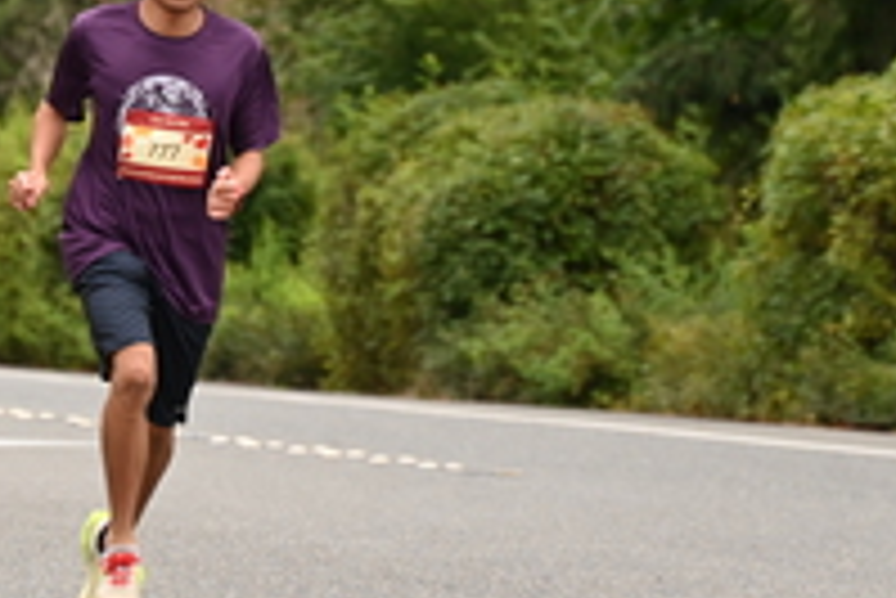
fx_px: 9639
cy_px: -29
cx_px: 131
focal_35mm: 387
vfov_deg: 3.6
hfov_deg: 5.3
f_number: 6.3
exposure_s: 1/250
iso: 1000
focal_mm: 140
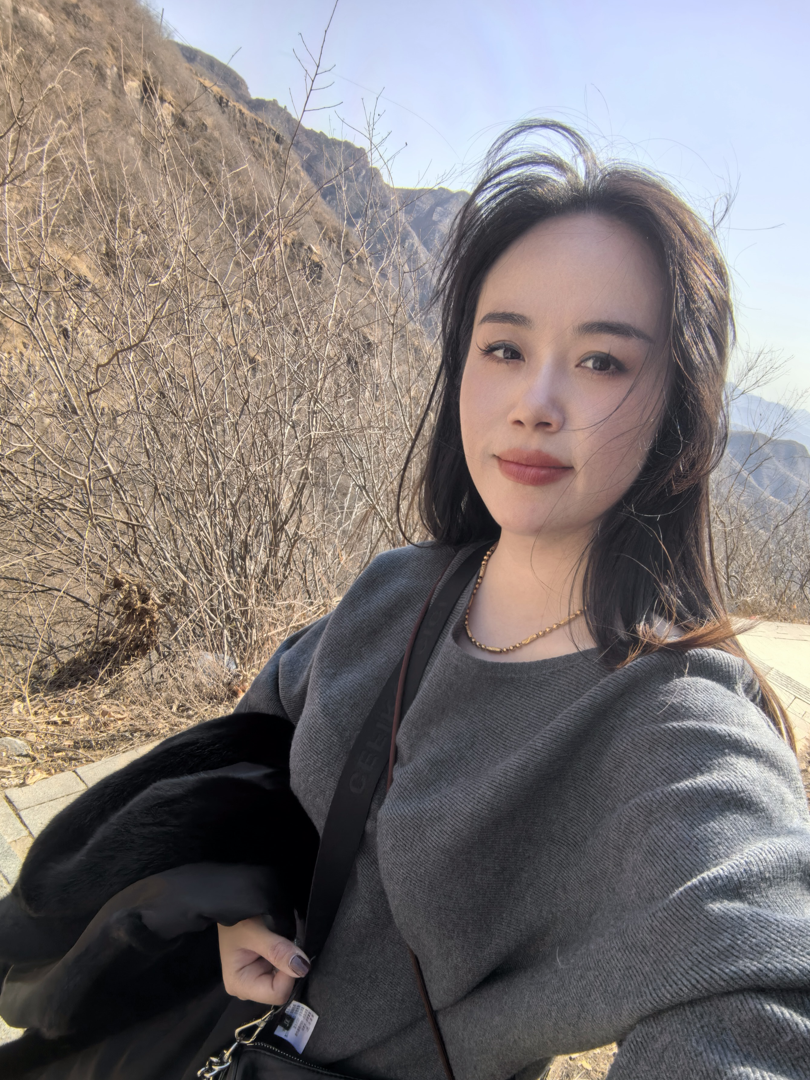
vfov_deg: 78.6
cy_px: 614
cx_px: 429
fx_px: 655
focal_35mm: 21
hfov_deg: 63.4
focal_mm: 2.7
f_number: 2.4
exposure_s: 1/463
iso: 50
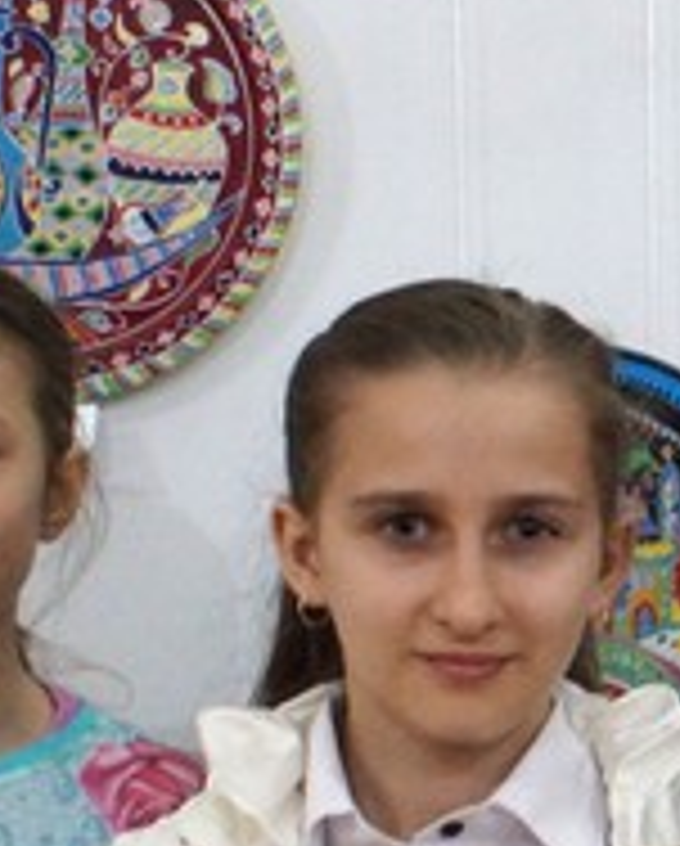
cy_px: 619
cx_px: 1139
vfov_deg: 14.1
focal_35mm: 136
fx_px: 3413
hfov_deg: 10.8
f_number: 4.5
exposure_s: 1/60
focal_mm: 26
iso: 2500
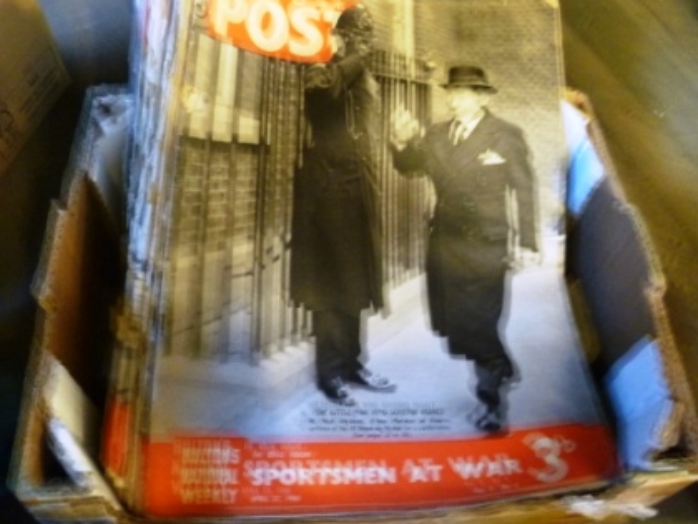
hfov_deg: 56.8
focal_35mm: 32
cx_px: 349
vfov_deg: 44.1
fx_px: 645
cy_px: 250
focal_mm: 5.4
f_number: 2.9
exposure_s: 1/4
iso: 400
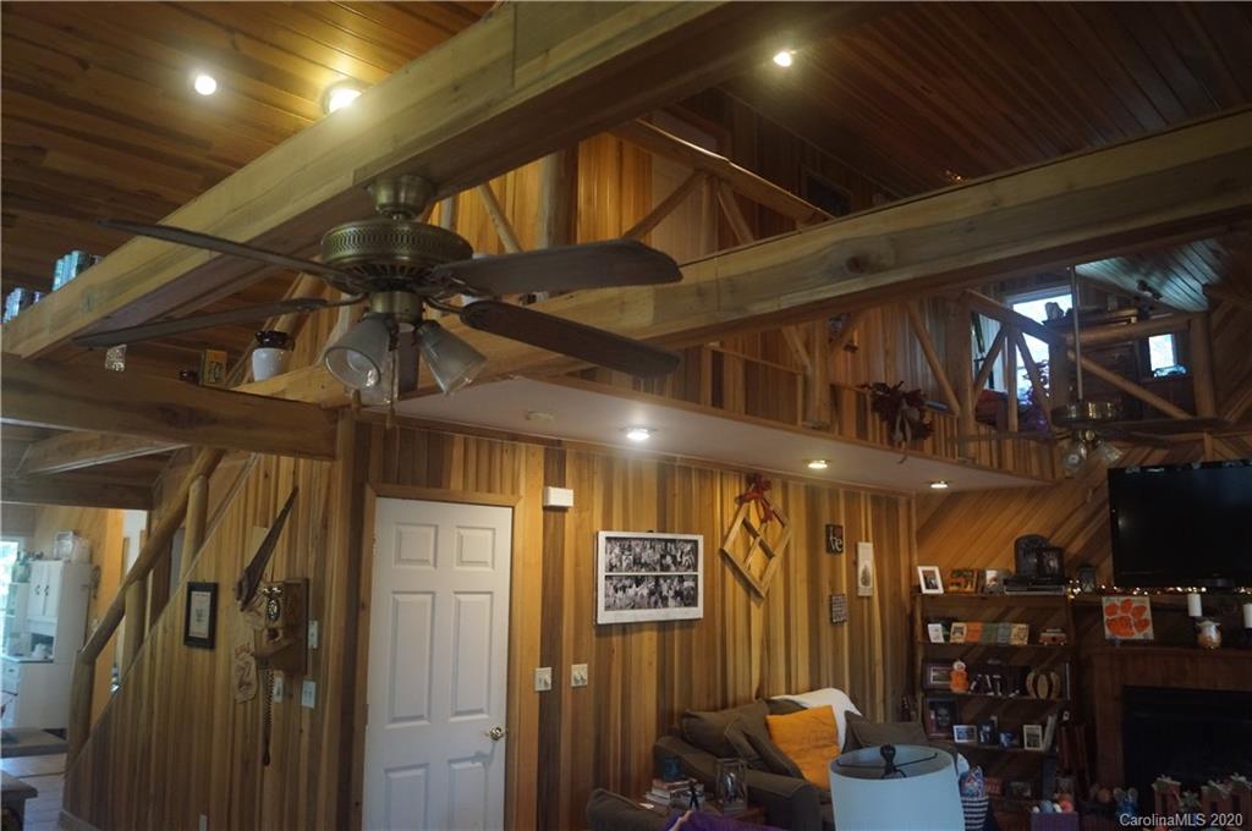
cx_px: 626
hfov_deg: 67.4
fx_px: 938
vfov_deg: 47.8
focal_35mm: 27
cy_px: 416
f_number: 4
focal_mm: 18
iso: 4000
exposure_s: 1/60
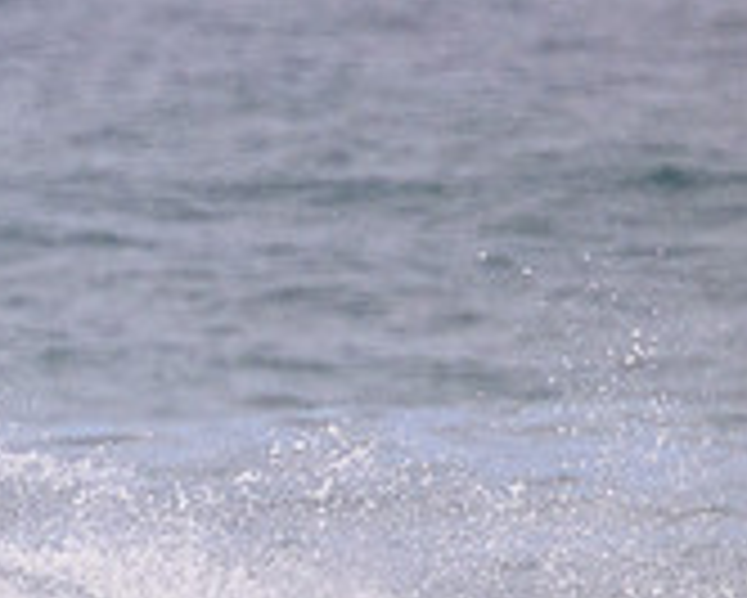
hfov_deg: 0.7
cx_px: -234
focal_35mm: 2628
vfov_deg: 0.6
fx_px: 58135
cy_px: 830
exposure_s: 1/2000
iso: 1600
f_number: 11
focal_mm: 800
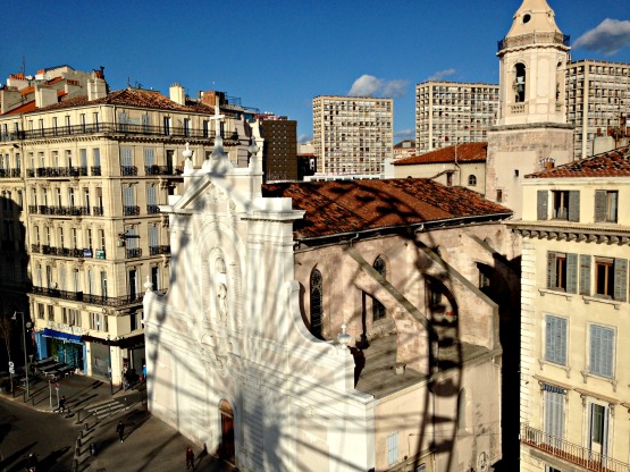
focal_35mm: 33
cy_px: 236
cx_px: 315
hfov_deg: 55.4
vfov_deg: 42.9
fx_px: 600
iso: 50
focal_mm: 4.12
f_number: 2.4
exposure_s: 1/3876
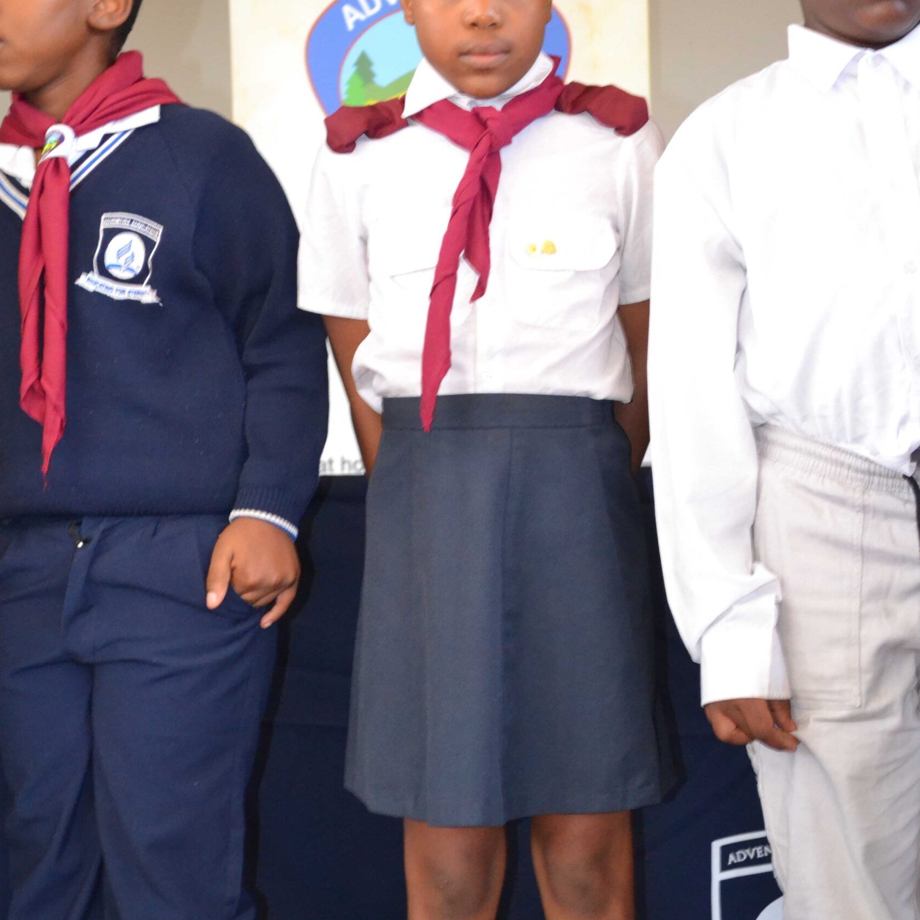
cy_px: 407
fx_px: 2556
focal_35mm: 85
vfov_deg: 20.4
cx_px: 458
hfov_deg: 20.4
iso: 2500
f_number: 5.3
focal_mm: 44
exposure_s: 1/60
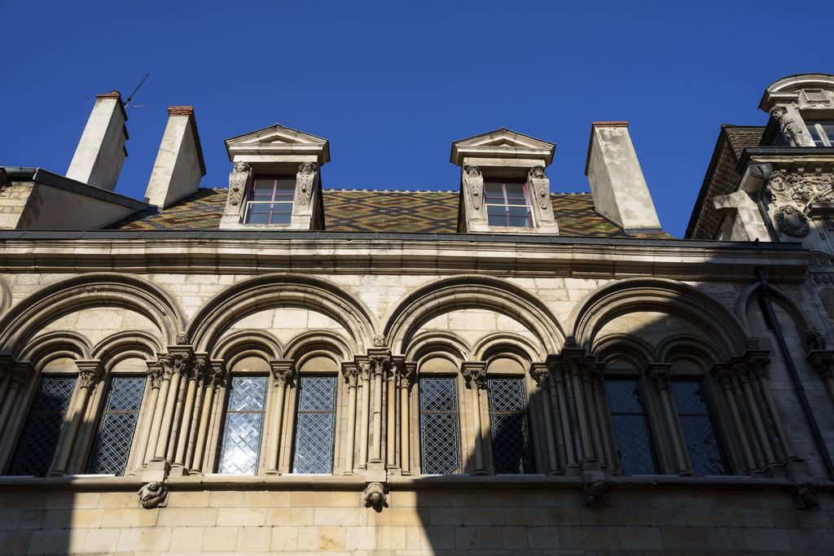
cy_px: 278
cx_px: 417
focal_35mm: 35
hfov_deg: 54.4
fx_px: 811
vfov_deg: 37.9
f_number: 11
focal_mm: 35
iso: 100
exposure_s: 1/400
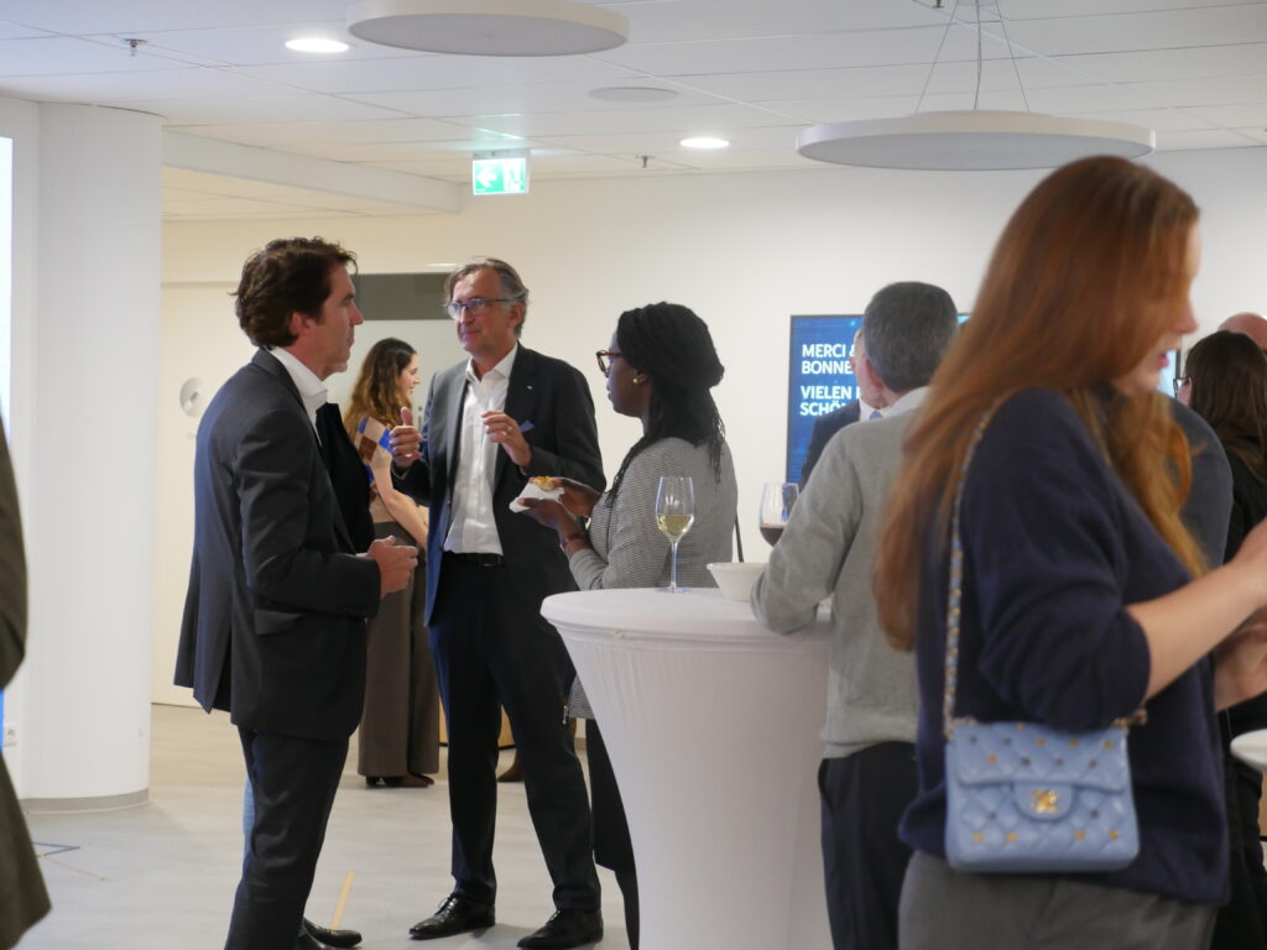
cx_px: 634
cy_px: 475
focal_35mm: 70
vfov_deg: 21.0
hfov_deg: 27.8
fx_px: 2562
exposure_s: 1/80
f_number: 2.8
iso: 1250
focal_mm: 35
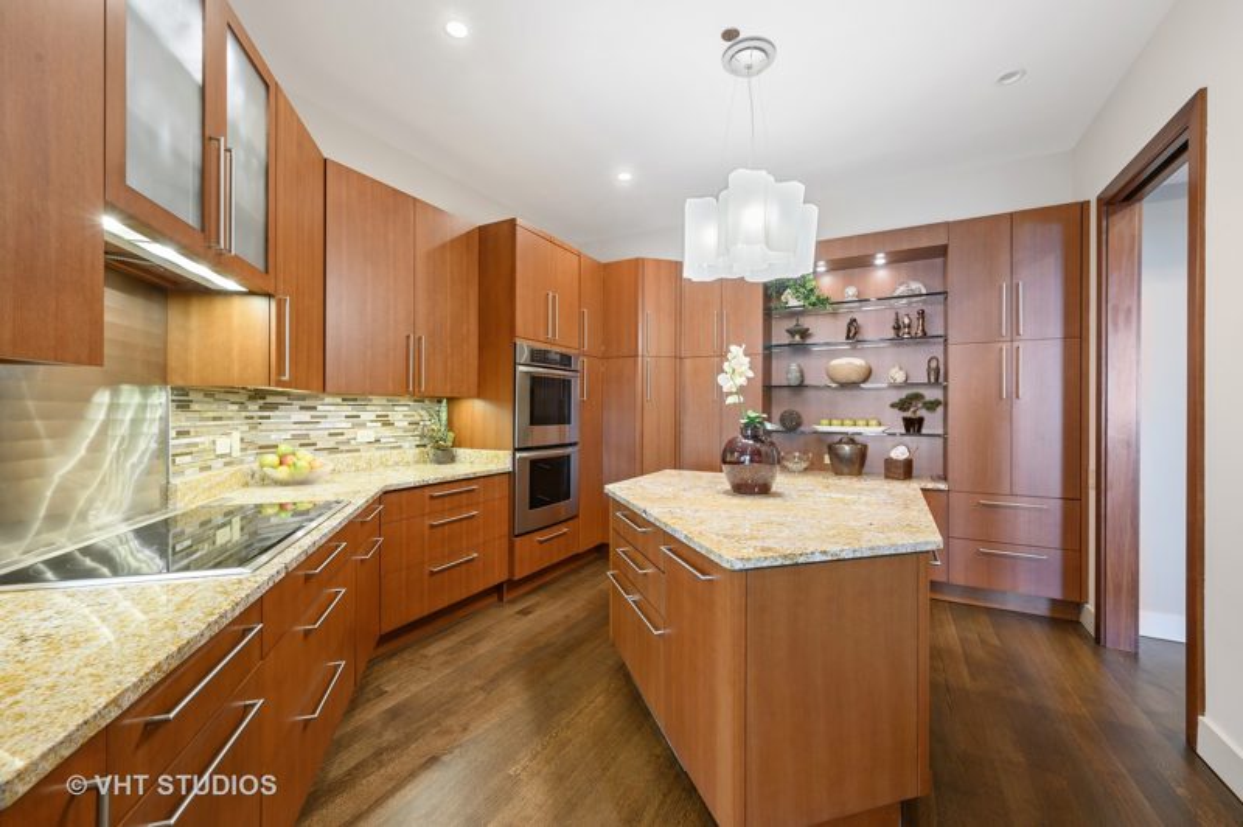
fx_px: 483
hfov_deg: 104.3
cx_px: 622
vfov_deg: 81.1
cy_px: 414
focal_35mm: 14
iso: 100
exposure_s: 2
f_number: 10
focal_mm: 14
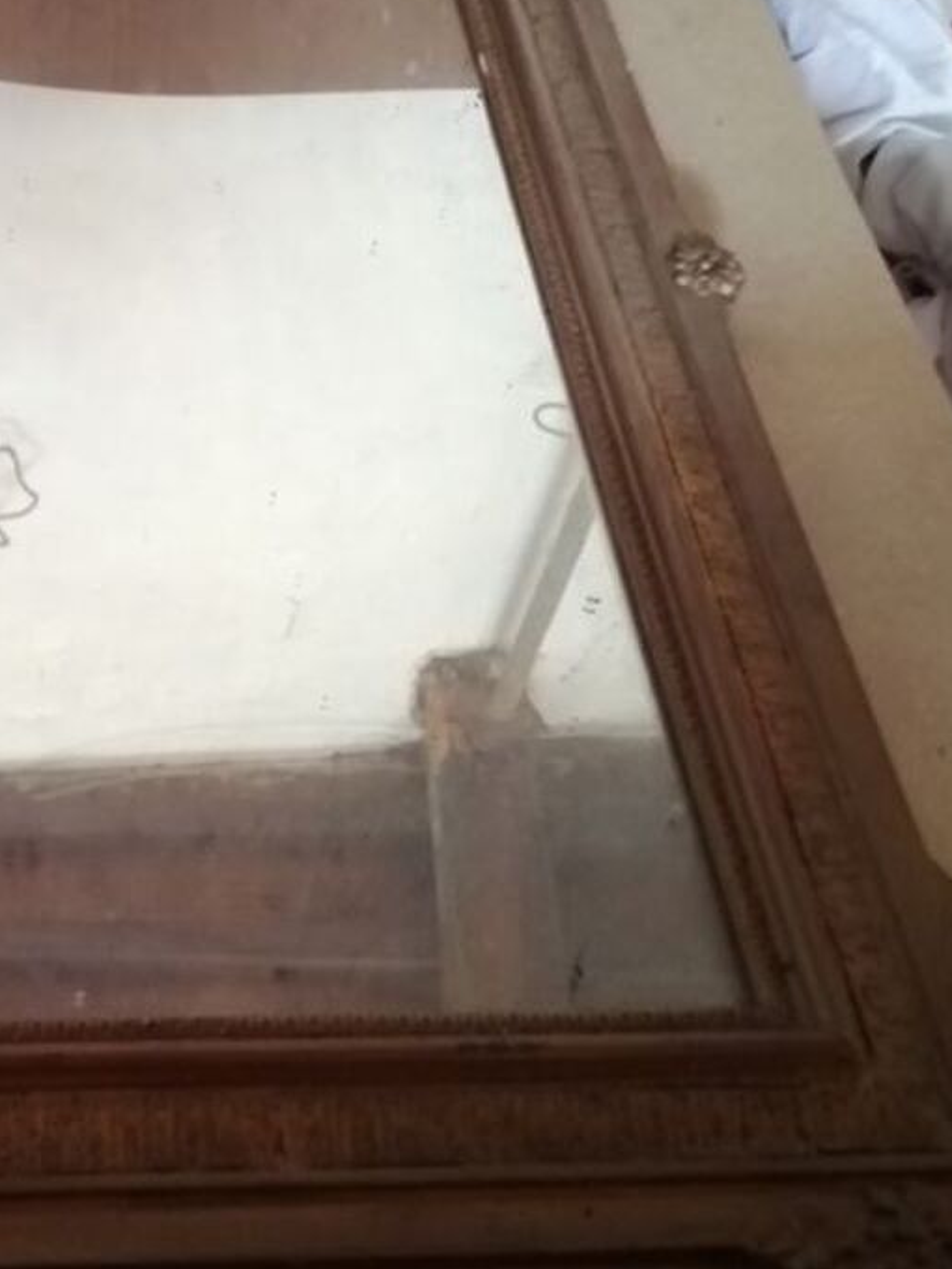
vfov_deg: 37.5
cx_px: 78
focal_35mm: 51
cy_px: 574
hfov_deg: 27.4
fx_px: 1870
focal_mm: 3.62
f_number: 1.8
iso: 500
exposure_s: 1/20
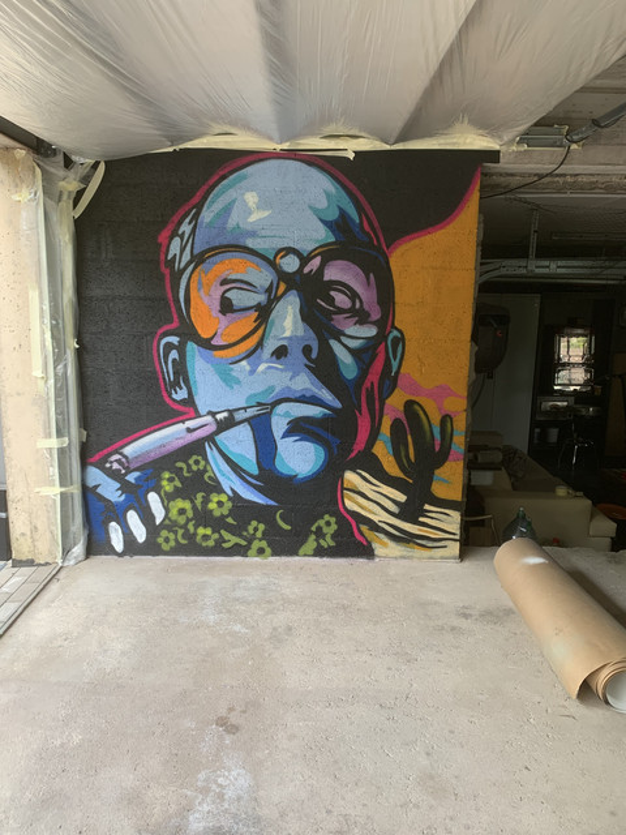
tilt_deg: -9.5
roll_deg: -0.7
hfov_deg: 53.1
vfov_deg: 67.3
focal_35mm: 26
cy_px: 418
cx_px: 313
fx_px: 627
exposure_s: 1/121
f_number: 1.8
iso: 50
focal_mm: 4.25
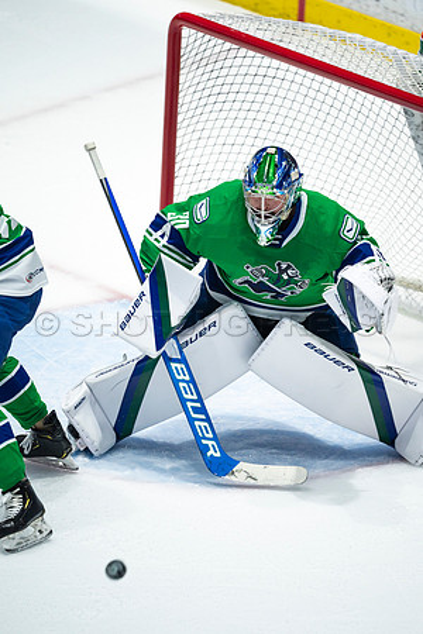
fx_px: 10574
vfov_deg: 3.4
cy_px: 317
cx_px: 212
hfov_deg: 2.3
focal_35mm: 600
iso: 2000
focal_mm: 600
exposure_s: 1/1000
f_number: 4
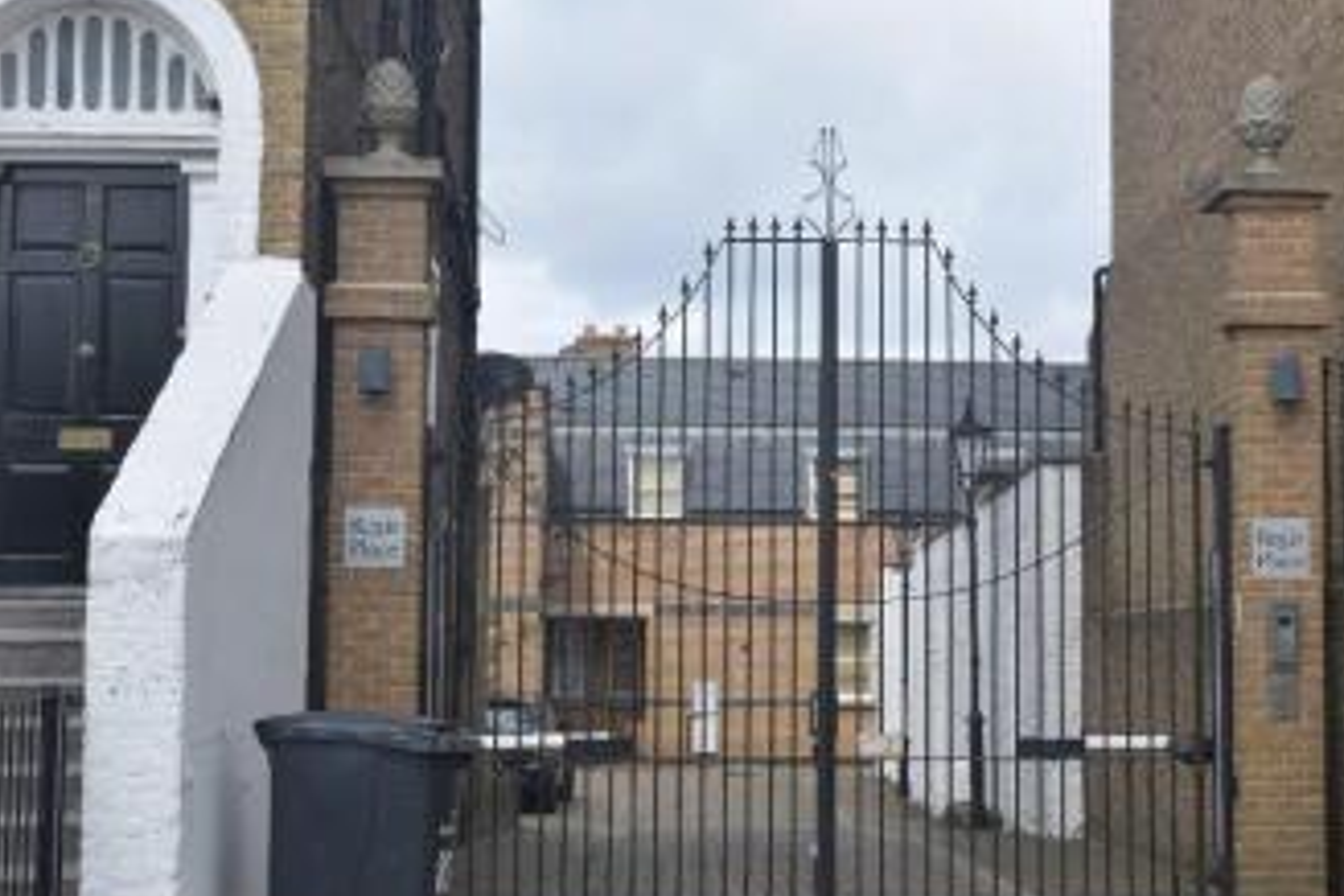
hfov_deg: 29.5
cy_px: 475
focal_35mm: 68
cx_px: 908
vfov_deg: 20.1
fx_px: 2528
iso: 200
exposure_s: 1/400
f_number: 10
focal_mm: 31
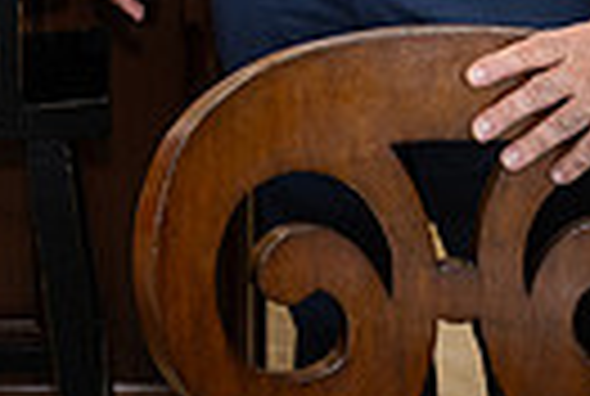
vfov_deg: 11.5
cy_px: -358
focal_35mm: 110
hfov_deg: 18.3
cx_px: 86
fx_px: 1807
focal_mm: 24
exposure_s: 1/60
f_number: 5.6
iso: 800
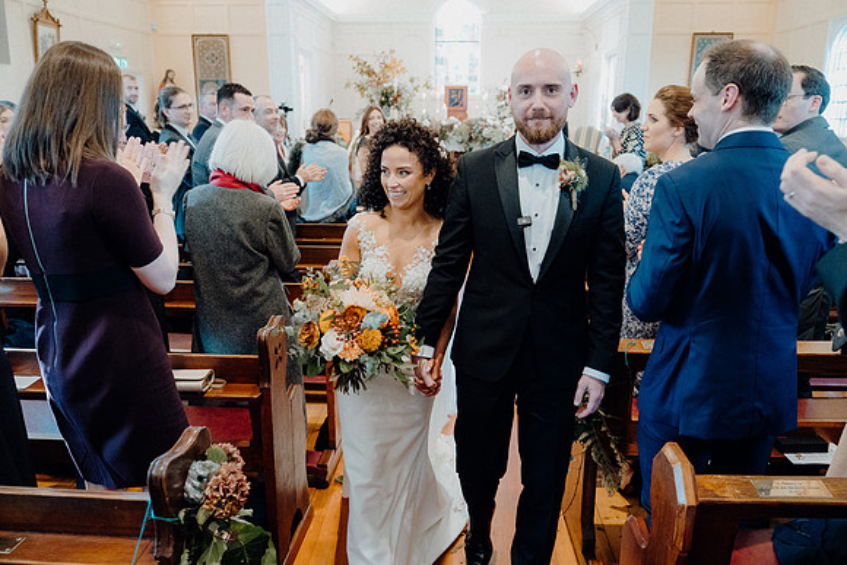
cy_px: 282
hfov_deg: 61.9
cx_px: 424
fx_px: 706
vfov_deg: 43.6
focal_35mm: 30
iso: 5000
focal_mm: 30
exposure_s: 1/160
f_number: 3.5
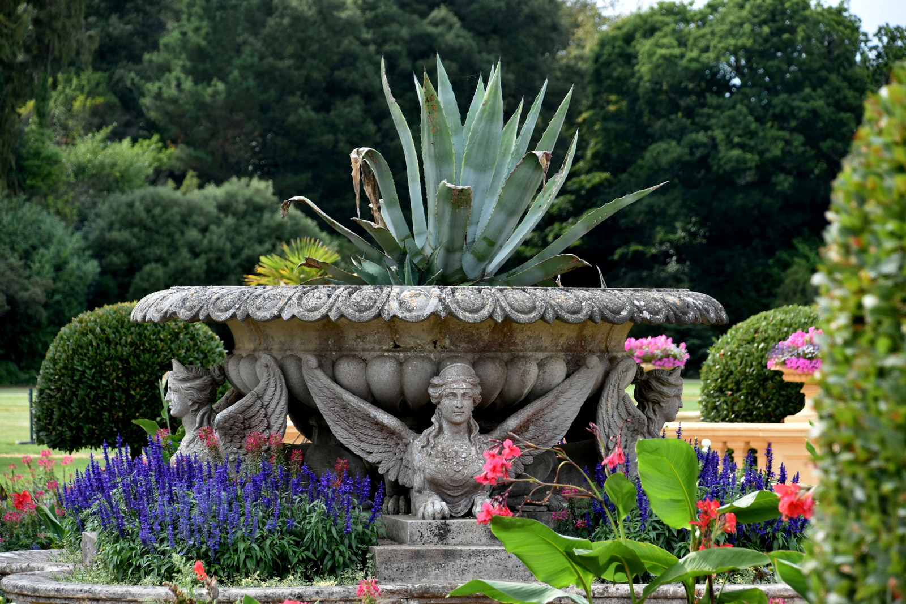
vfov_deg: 7.3
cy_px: 302
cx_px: 453
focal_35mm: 188
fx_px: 4719
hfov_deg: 11.0
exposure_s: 1/500
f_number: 8
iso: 450
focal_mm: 125
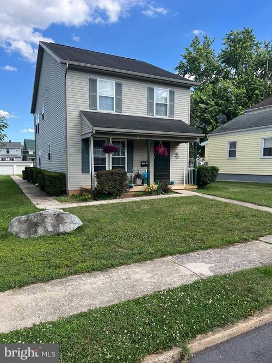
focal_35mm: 26
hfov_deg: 53.0
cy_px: 182
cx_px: 136
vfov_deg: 67.3
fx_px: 272
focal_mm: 5.7
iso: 50
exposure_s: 1/1779
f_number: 1.5
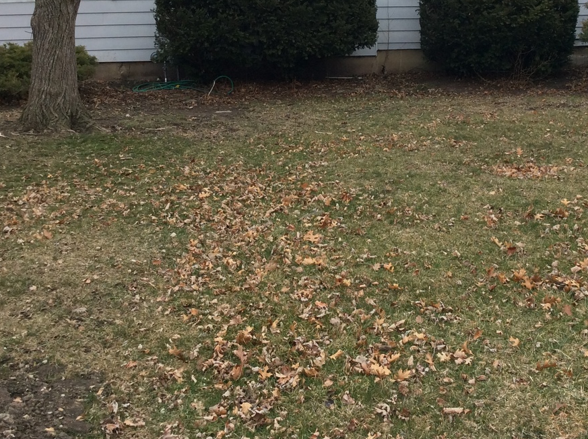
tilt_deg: -4.8
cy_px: 96
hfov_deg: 36.2
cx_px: 313
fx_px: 899
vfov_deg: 27.0
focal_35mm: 53
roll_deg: +3.6
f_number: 2.4
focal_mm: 3.3
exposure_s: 1/392
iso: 32
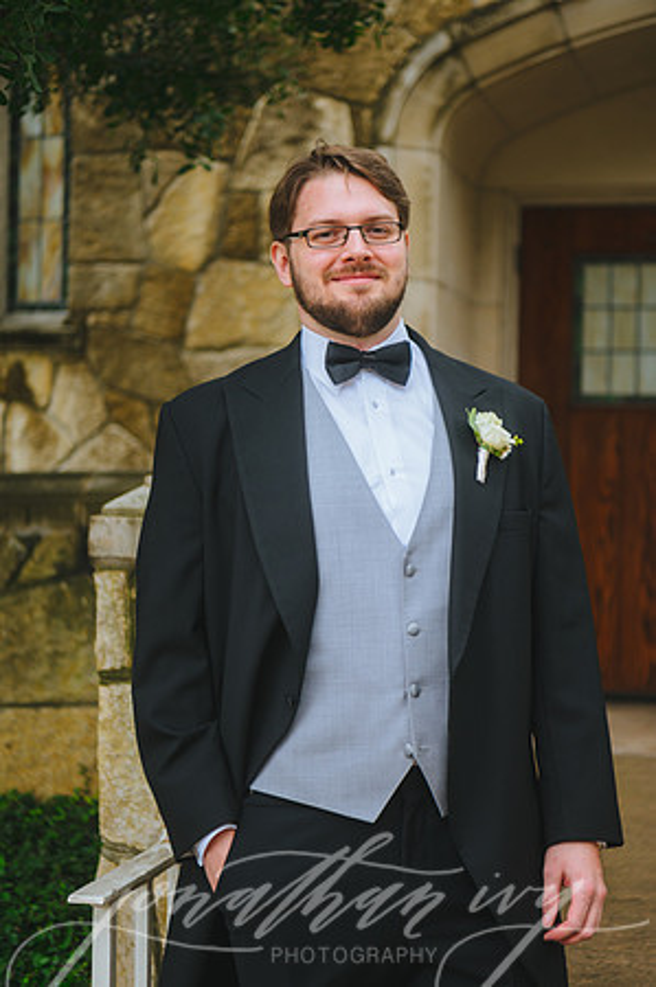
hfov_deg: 21.9
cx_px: 328
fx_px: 1698
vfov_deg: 32.4
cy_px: 494
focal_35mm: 62
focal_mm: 62
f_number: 2.8
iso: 250
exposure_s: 1/250
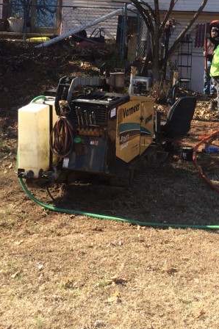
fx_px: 631
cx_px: 234
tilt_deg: +0.4
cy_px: 96
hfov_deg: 19.0
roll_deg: -2.9
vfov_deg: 29.0
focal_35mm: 69
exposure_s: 1/746
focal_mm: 4.15
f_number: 2.2
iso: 32
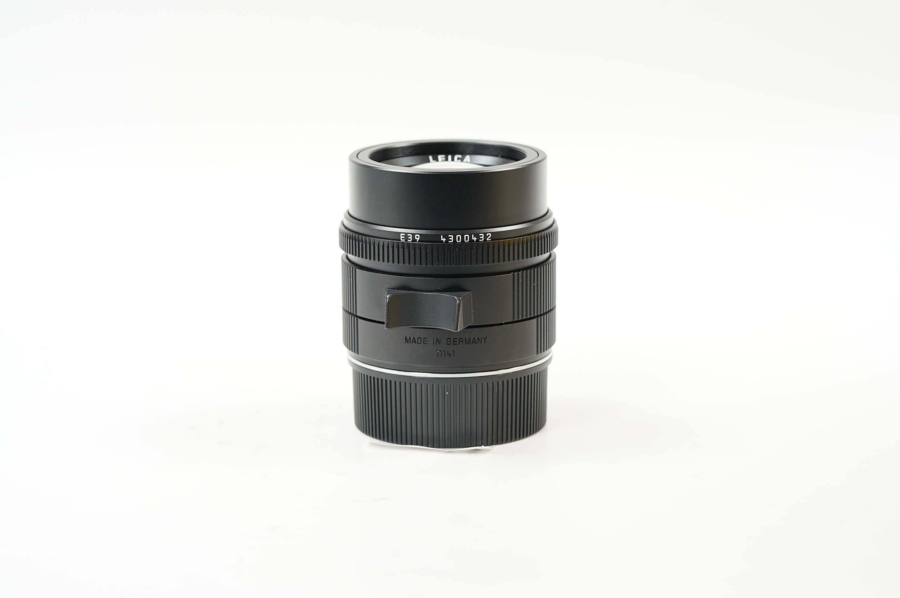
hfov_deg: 22.6
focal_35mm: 90
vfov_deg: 15.2
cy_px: 299
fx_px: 2248
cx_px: 450
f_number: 9
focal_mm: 90
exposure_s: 1/10
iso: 1000
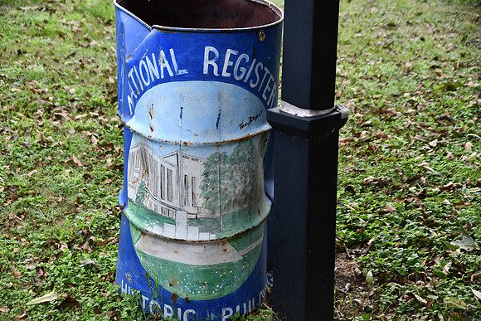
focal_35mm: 84
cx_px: 240
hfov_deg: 24.2
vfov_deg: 16.3
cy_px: 160
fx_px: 1123
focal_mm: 56
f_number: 4.8
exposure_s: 1/250
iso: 720
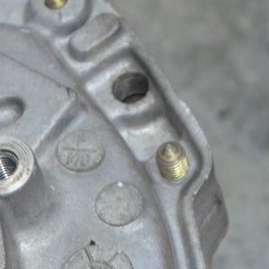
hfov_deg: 6.7
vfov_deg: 6.8
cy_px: 247
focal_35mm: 255
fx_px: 2242
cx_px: -204
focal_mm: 52
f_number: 5.6
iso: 1100
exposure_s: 1/60
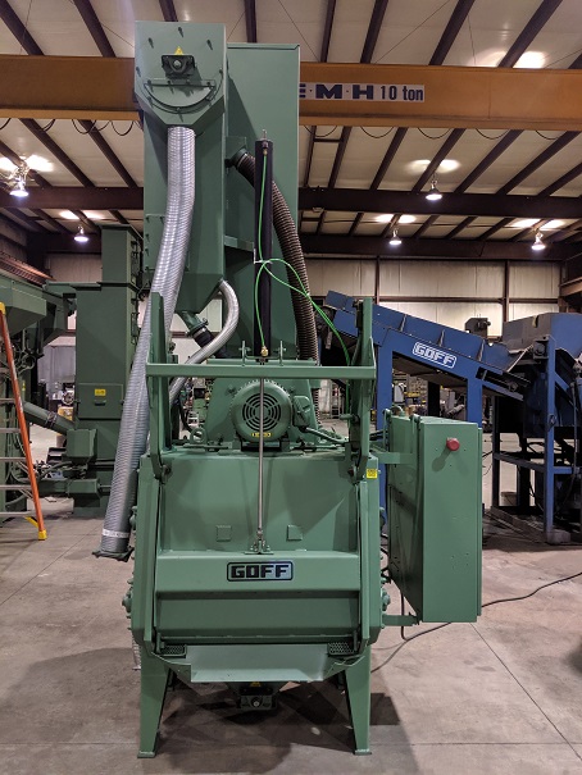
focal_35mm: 27
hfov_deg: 51.4
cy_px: 388
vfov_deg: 65.3
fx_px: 605
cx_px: 291
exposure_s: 1/40
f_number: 1.8
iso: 431
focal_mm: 4.44
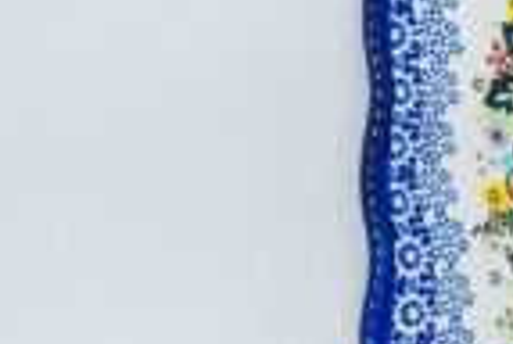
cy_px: 163
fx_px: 2228
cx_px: 703
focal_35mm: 156
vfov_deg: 8.8
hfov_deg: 12.6
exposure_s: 1/160
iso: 2500
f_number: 9
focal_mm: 35
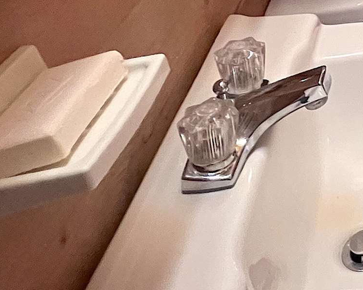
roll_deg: +0.6
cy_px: -135
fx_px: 559
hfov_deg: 24.6
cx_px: 587
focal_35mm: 52
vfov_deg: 23.7
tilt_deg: -19.5
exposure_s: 1/60
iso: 1000
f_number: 1.8
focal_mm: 1.57
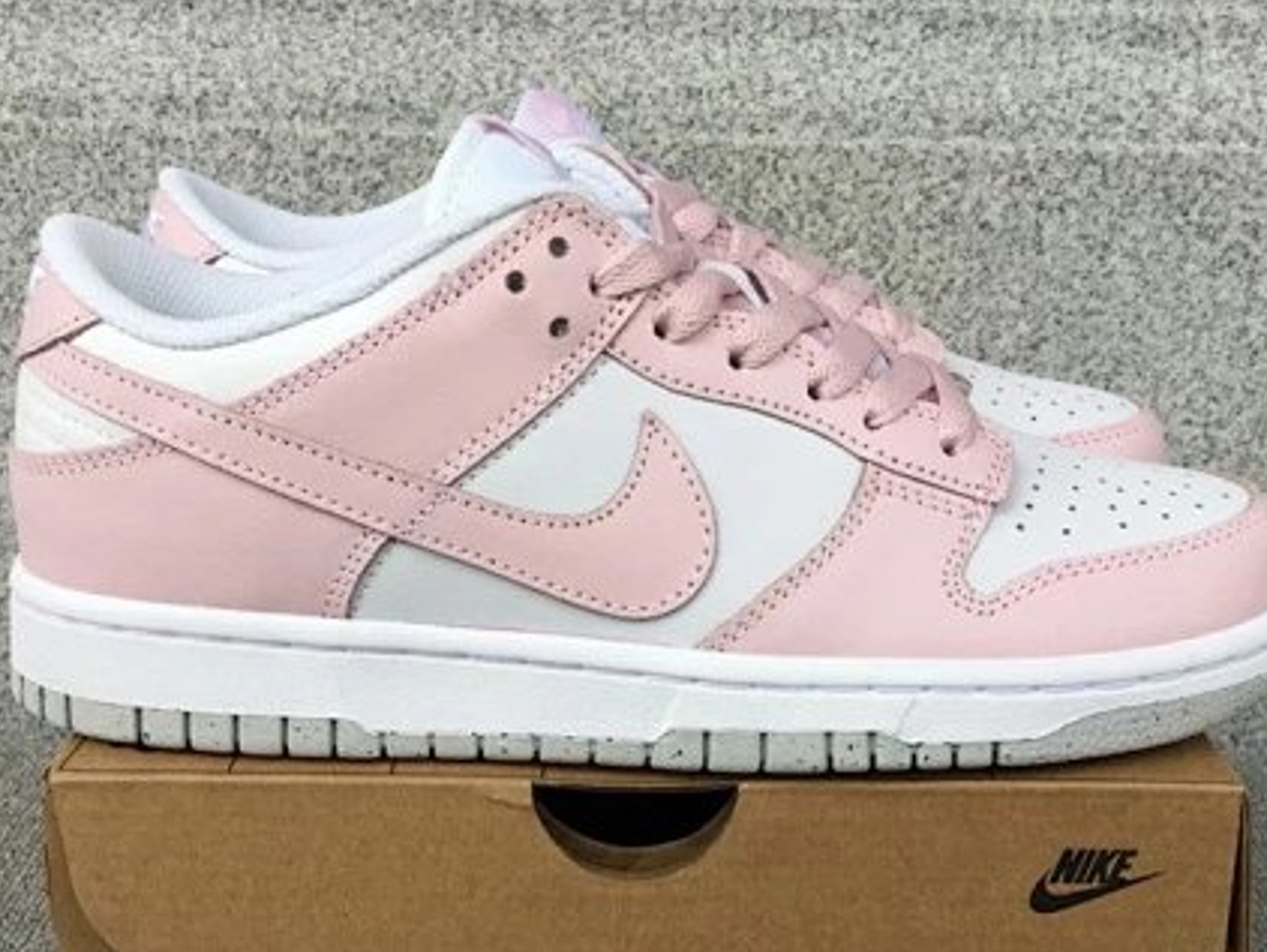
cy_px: 673
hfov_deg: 40.4
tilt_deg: -18.9
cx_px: 652
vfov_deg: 30.6
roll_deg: -0.9
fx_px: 1721
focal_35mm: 47
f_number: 2.4
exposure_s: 1/100
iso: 32
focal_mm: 3.3
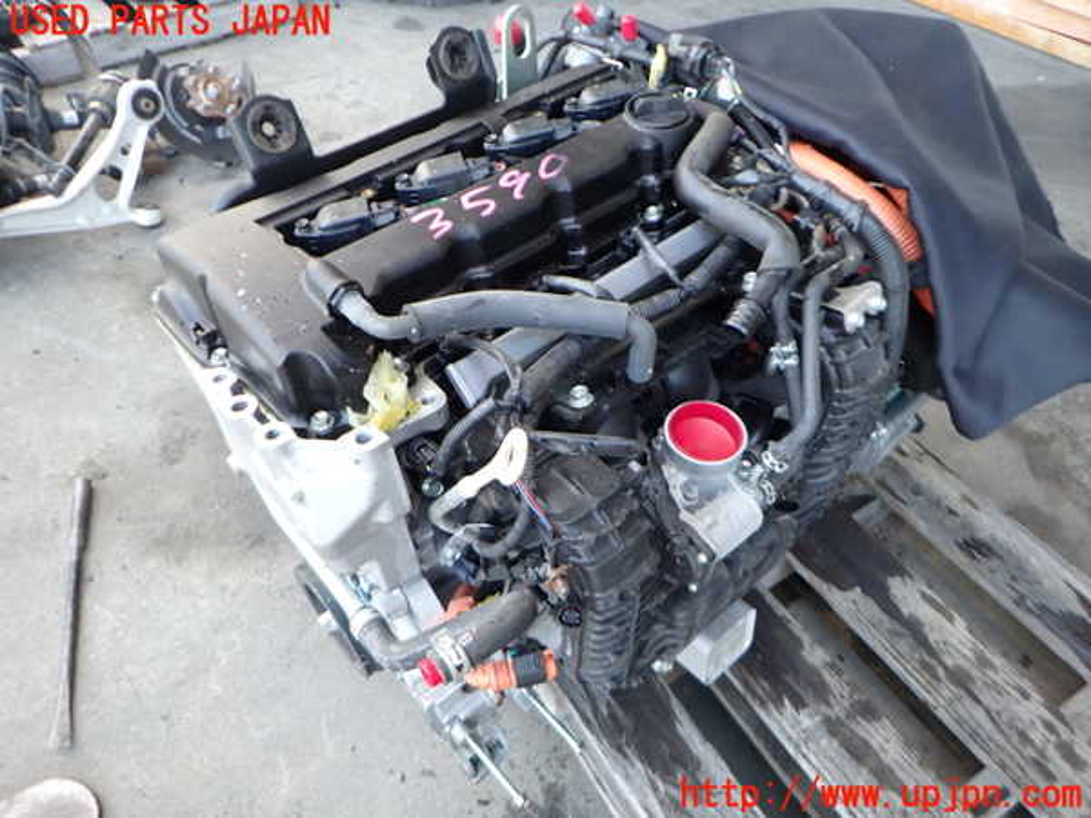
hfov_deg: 69.4
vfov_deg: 54.9
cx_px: 546
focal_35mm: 25
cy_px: 409
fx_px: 788
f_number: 2
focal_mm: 4.5
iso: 200
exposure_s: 1/60
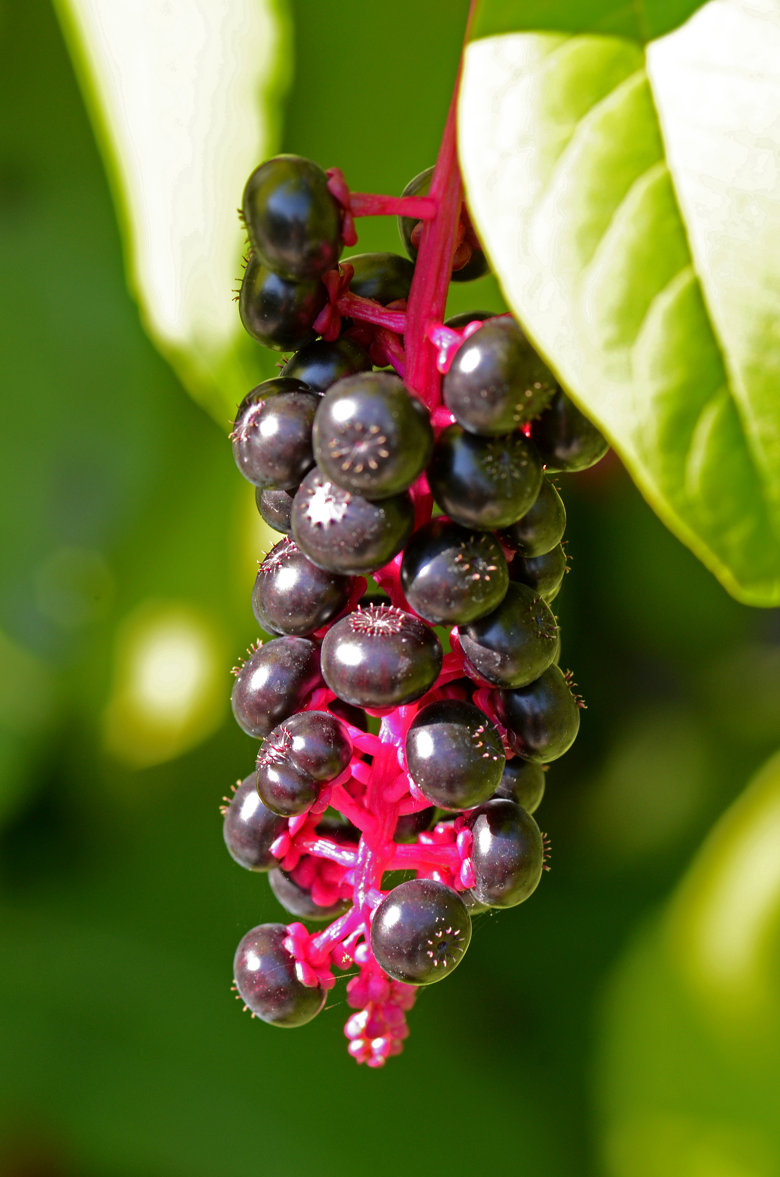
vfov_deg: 13.1
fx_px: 5142
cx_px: 390
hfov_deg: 8.7
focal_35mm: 158
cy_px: 588
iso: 400
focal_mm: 105
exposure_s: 1/100
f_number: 10
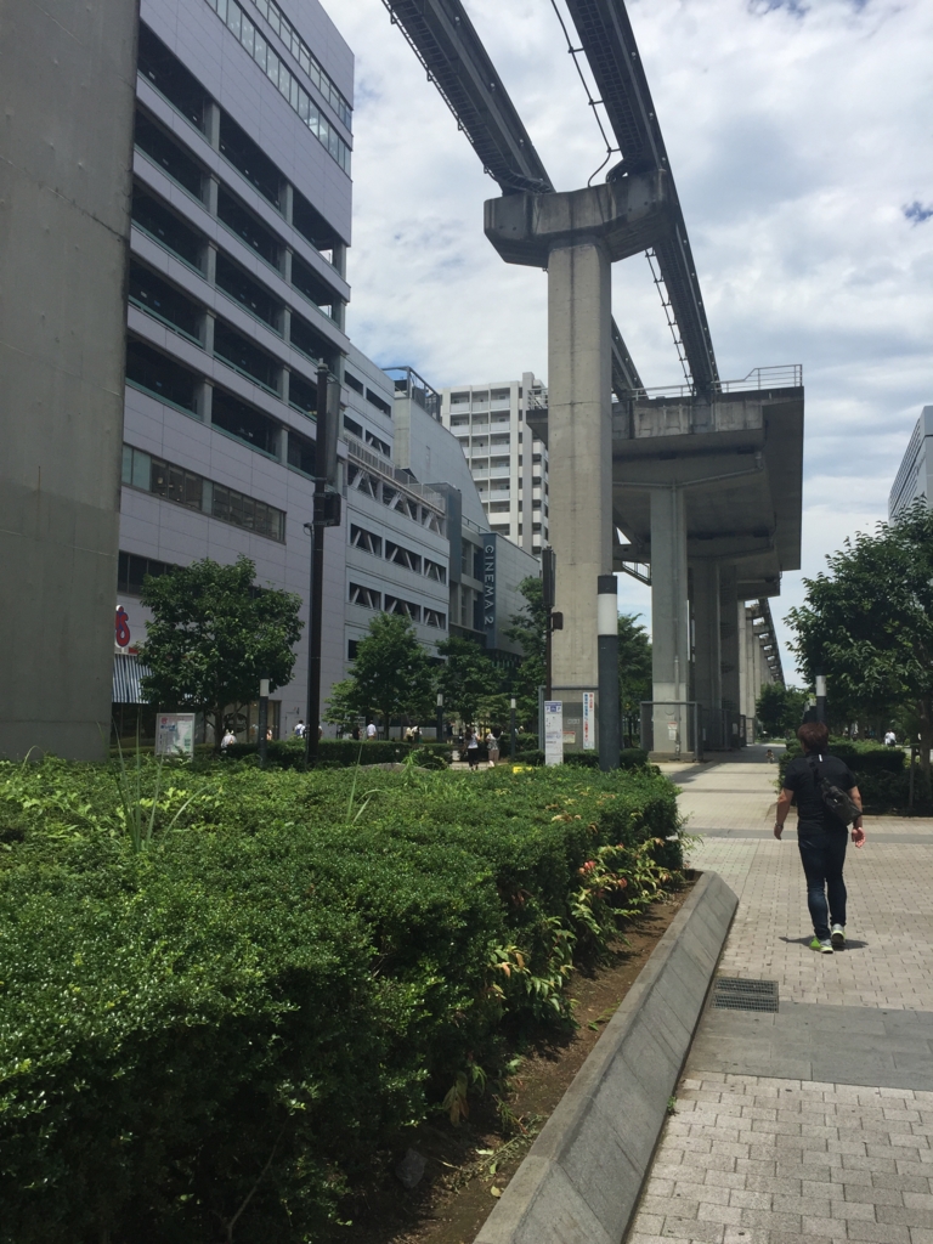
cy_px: 622
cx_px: 466
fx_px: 1042
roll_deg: -0.2
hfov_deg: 48.2
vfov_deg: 61.7
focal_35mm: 29
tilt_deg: +6.9
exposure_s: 1/3300
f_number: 2.2
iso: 32
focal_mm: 4.15
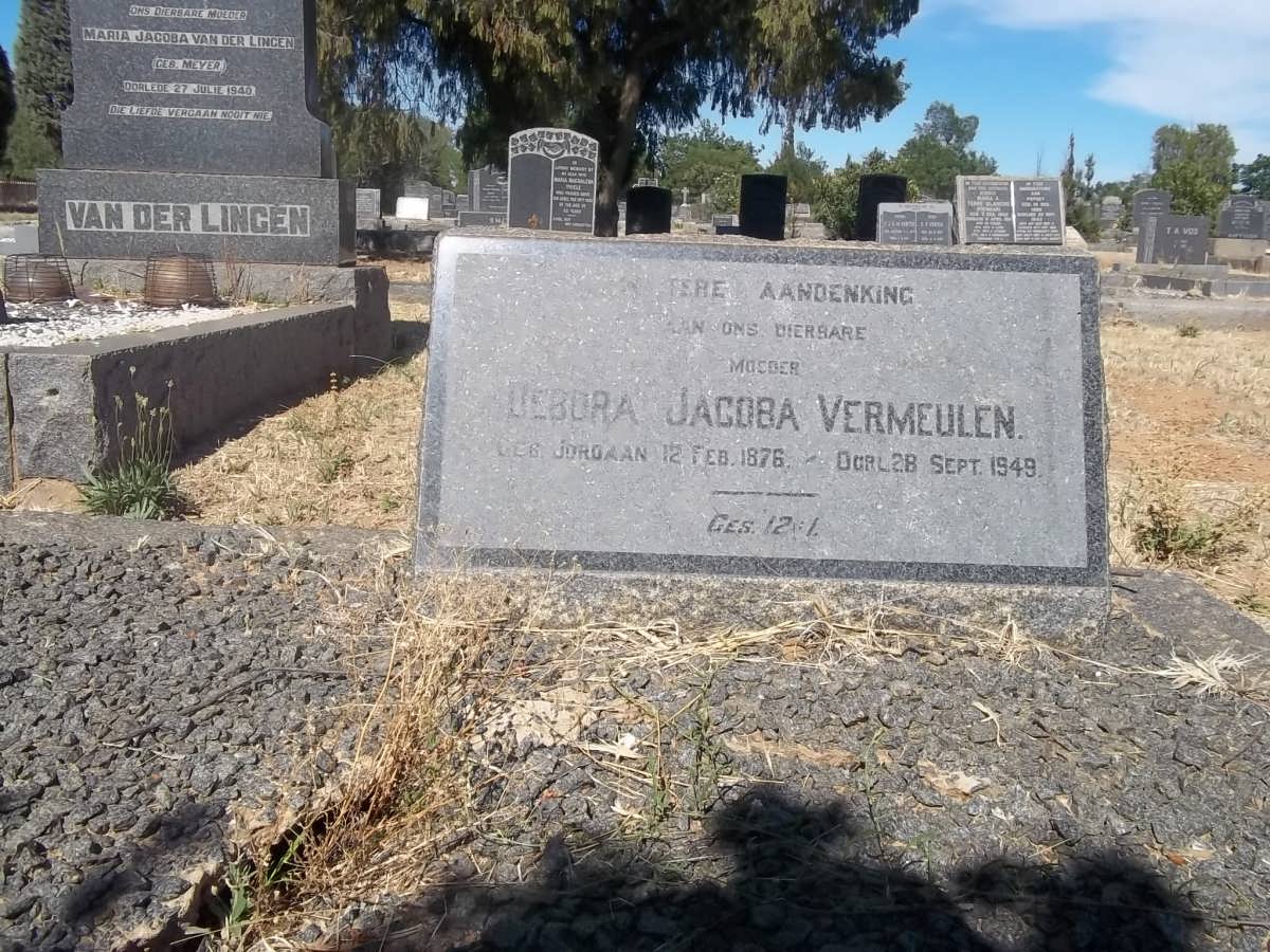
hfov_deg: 56.8
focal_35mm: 32
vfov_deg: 44.2
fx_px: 1174
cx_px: 635
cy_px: 476
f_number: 5.5
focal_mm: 5.7
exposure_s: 1/500
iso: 80
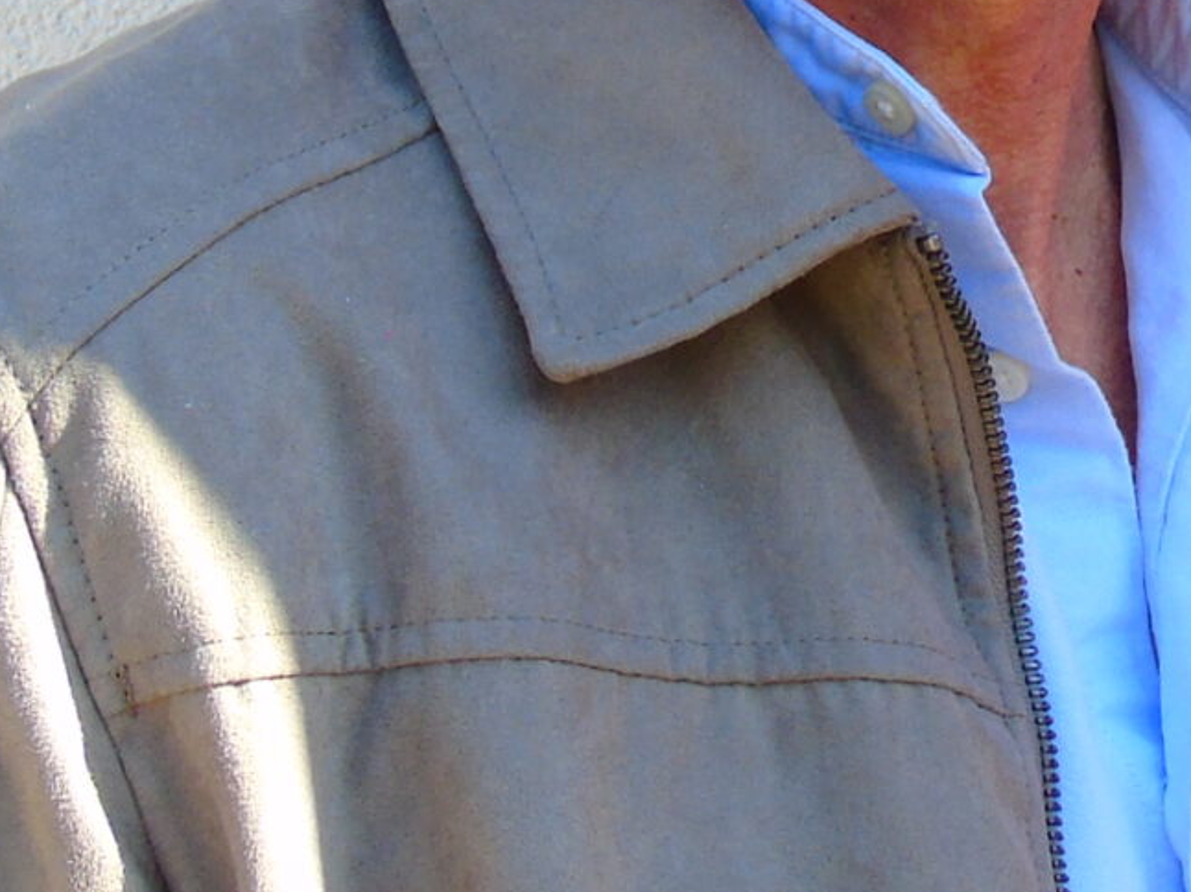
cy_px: -53
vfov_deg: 12.7
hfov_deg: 17.0
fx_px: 3955
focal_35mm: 115
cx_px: 922
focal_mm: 5.2
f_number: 3.6
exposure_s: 1/160
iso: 80
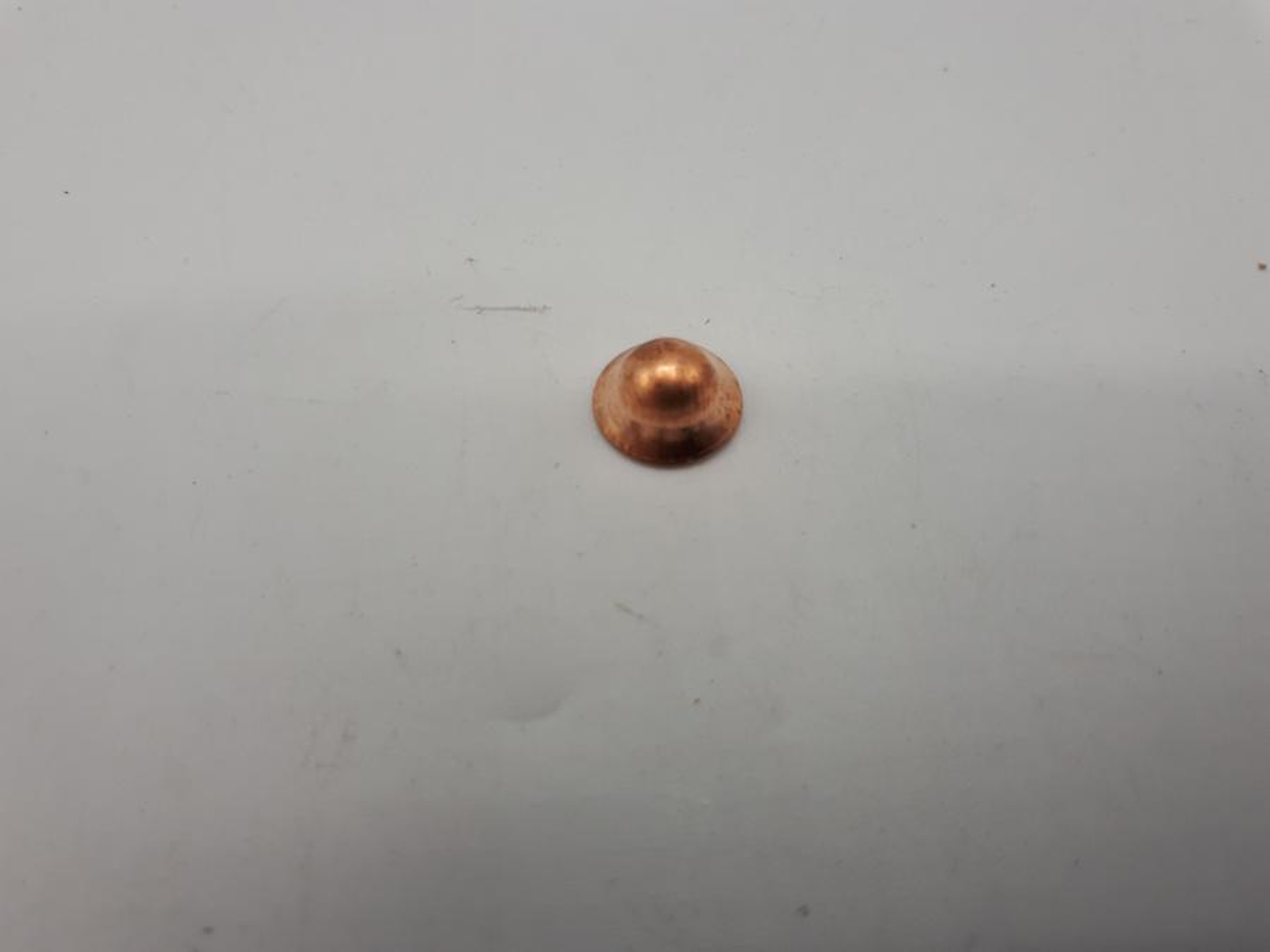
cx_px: 635
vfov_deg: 51.4
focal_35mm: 27
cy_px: 476
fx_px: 991
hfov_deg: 65.3
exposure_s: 1/438
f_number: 1.9
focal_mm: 3.6
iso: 40
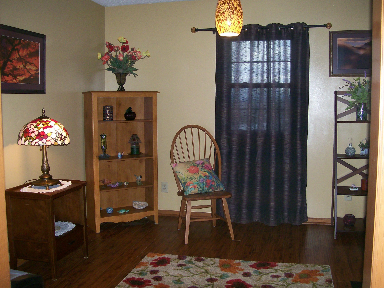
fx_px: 399
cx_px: 192
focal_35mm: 36
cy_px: 144
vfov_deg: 39.7
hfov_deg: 51.4
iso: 140
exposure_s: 1/64
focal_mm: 6
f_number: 2.7
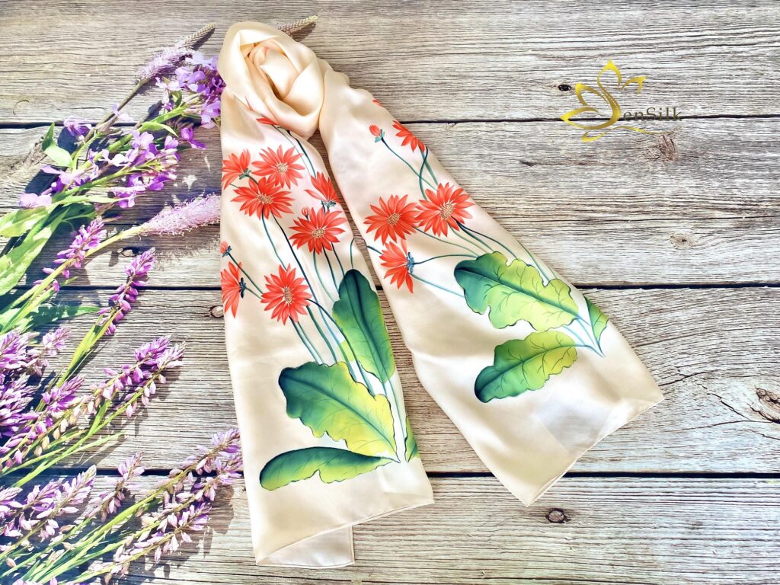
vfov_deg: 53.1
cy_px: 292
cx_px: 390
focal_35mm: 26
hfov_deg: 67.3
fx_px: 586
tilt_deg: -72.6
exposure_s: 1/368
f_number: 1.8
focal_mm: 4.25
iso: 32
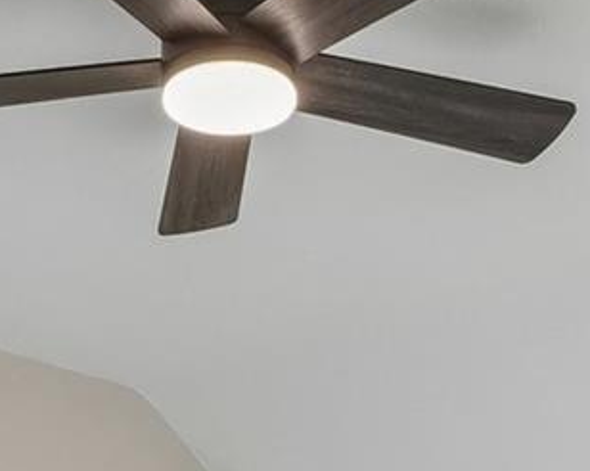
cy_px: 839
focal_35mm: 80
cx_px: 287
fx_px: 1404
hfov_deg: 23.7
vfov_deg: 16.2
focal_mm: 11
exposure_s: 1/30
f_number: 8
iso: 100
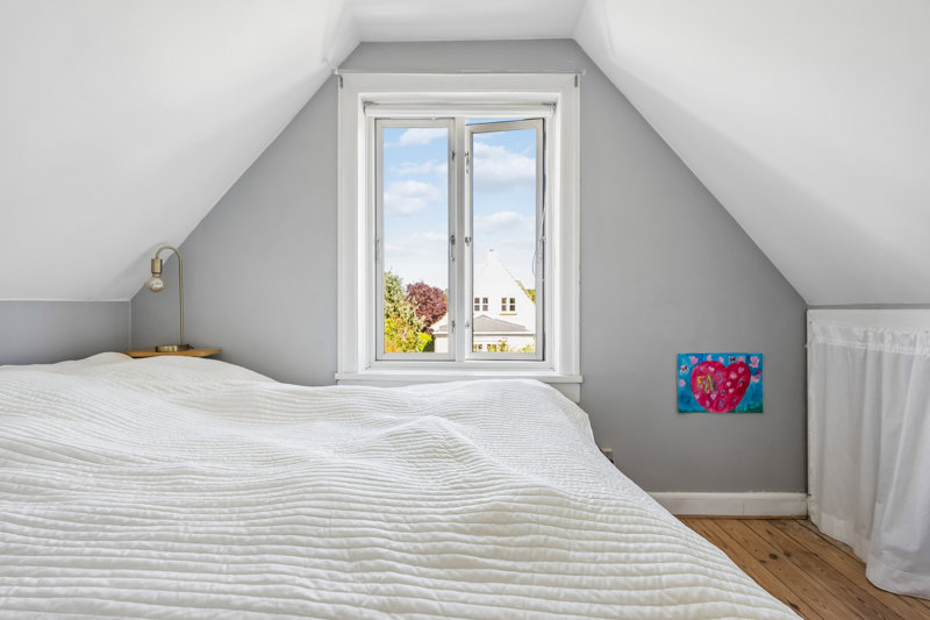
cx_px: 465
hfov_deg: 90.0
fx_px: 465
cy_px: 310
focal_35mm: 18
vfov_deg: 67.4
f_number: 6.3
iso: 800
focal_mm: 18
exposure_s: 1/40
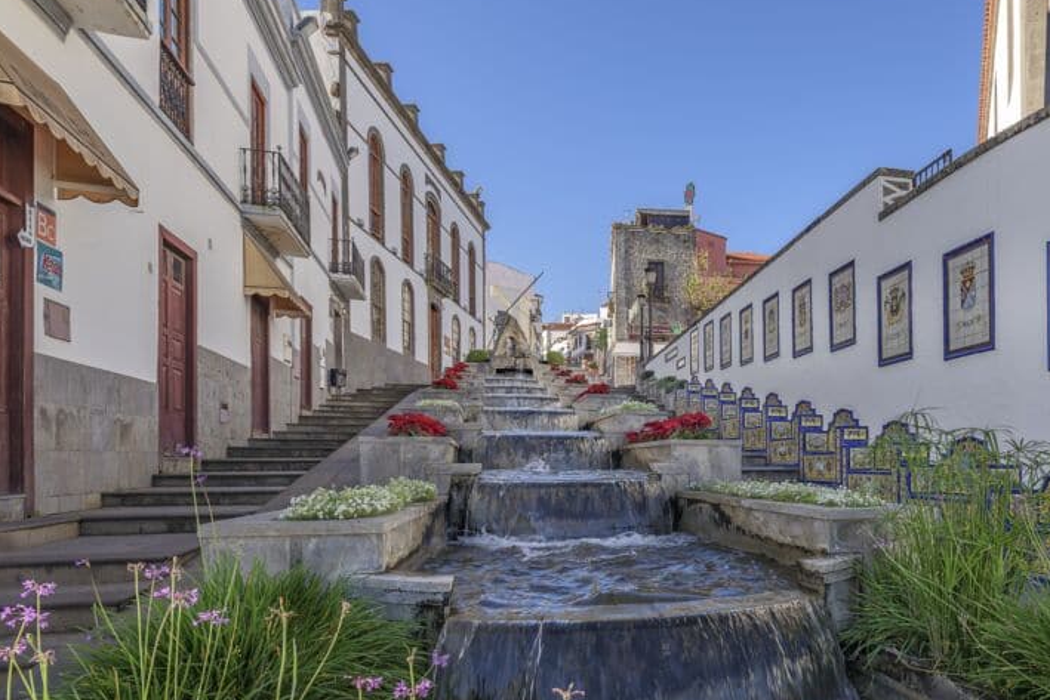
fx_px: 758
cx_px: 730
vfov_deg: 48.8
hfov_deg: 66.8
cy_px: 460
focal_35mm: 26
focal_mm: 18
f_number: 6.7
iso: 64
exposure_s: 1/90
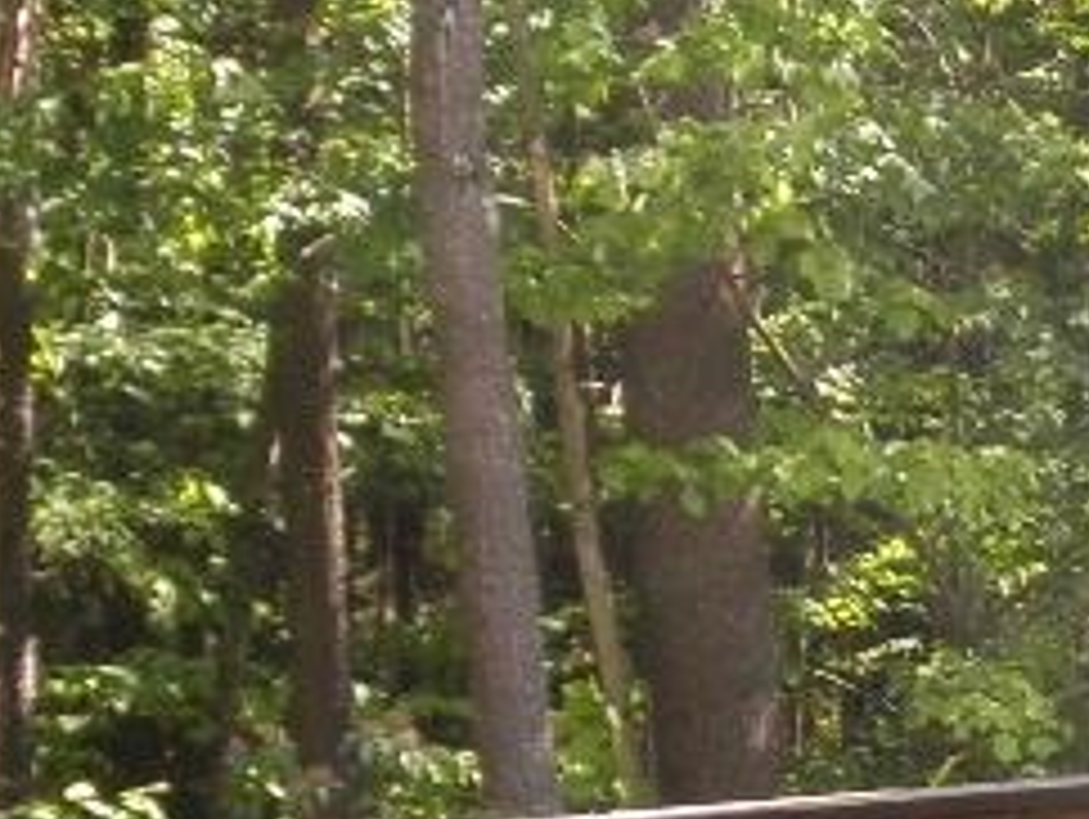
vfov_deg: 8.0
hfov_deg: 10.3
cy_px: 680
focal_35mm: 185
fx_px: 5826
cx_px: 1598
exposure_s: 1/100
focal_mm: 5
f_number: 3
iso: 64
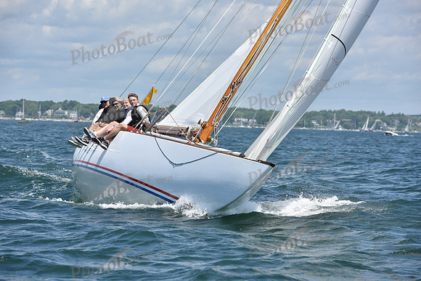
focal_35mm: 150
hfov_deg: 13.7
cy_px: 140
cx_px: 210
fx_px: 1754
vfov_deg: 9.2
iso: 250
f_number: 7.1
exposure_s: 1/1250
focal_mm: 150
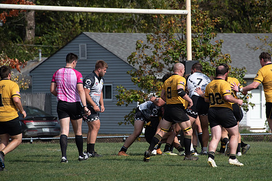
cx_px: 146
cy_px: 90
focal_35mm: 422
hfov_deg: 4.9
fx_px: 3188
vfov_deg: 3.3
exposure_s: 1/3200
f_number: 7.1
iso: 400
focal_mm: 300
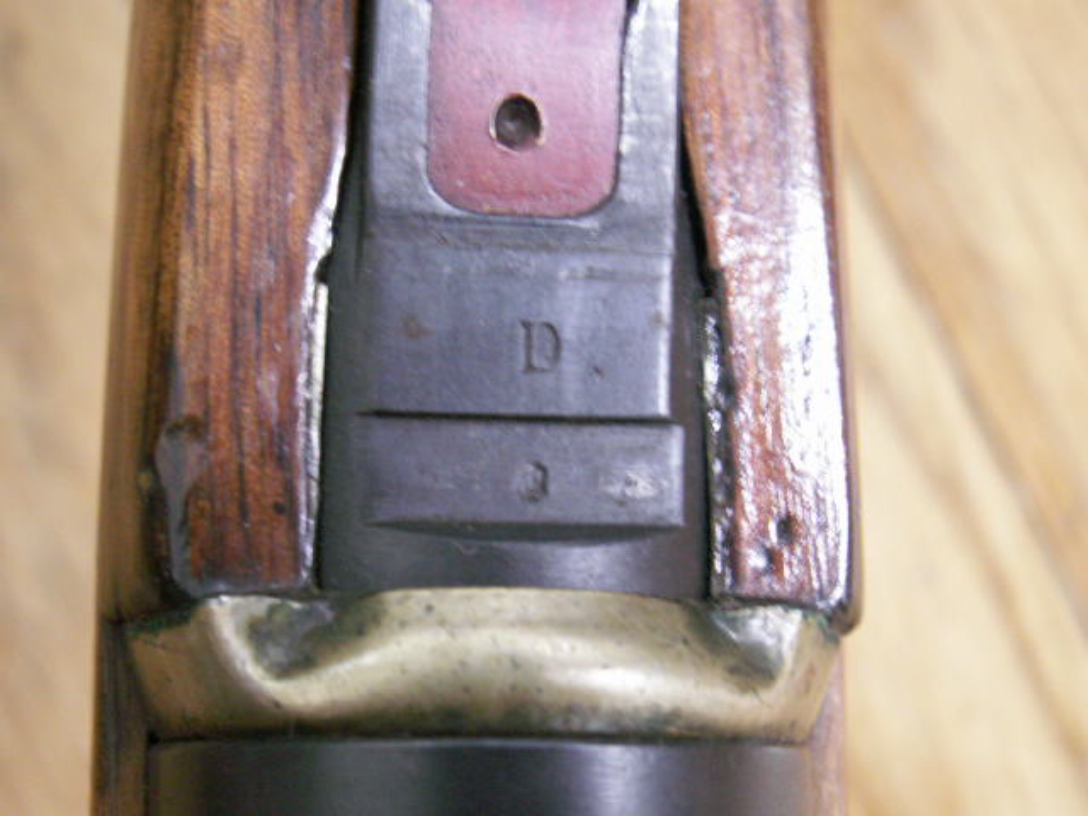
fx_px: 1949
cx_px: 544
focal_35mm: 62
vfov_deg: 23.7
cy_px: 408
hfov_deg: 31.2
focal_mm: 10.28
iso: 160
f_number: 3.2
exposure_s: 1/1.67
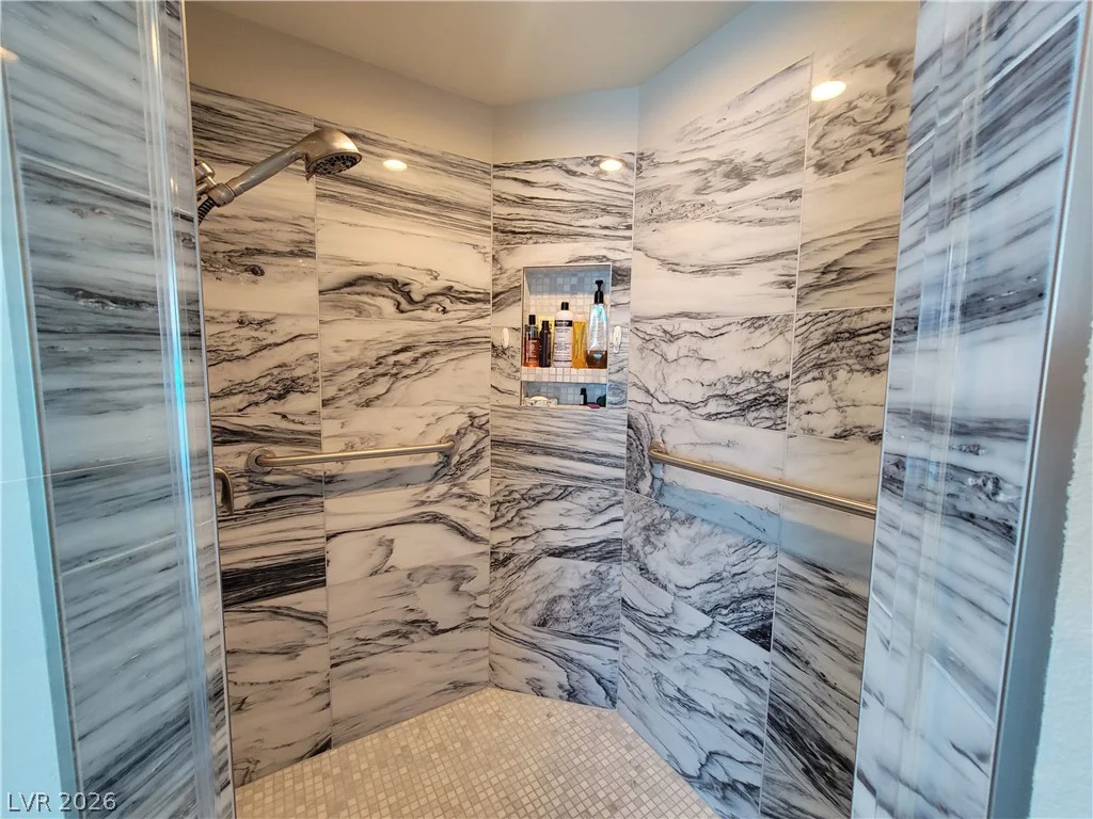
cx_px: 546
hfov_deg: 106.2
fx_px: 410
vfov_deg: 89.9
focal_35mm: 13
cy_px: 410
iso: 320
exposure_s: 1/60
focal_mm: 2.2
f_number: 2.2
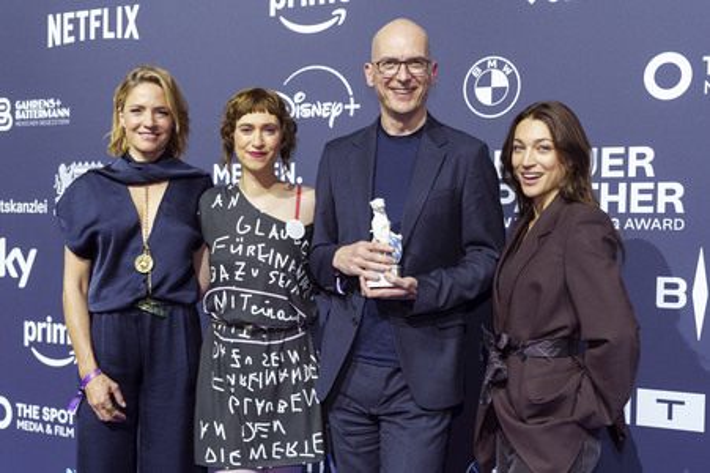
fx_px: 847
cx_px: 355
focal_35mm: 43
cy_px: 236
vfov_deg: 31.1
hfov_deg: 45.5
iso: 1250
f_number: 4
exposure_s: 1/250
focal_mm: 43
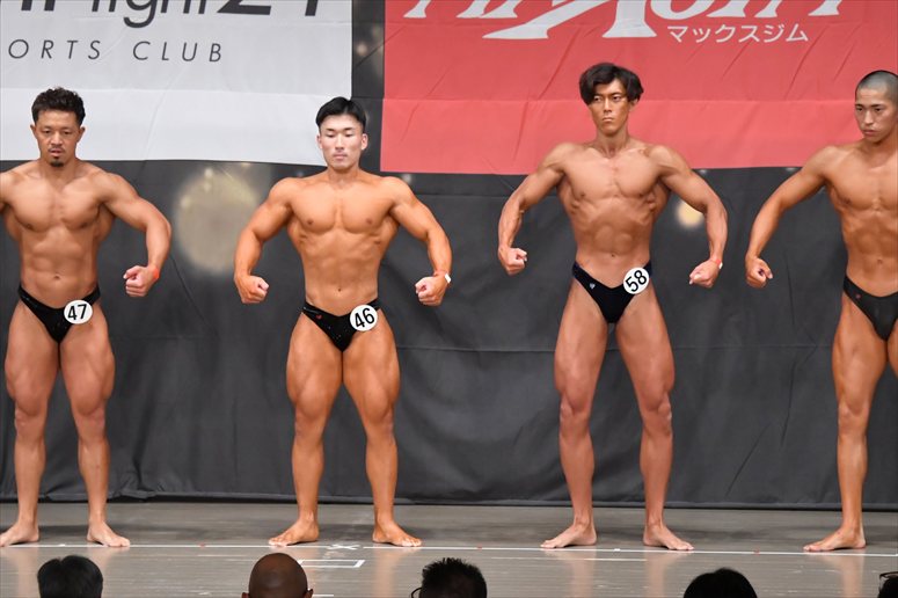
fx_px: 5036
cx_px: 449
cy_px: 299
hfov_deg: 10.2
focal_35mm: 202
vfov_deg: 6.8
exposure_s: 1/400
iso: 6400
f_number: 5.6
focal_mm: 135
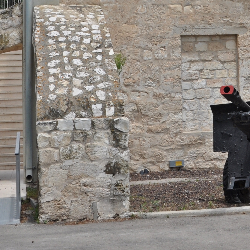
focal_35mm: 103
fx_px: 842
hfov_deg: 16.8
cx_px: 202
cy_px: -54
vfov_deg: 16.2
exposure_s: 1/320
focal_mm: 22
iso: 200
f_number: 9
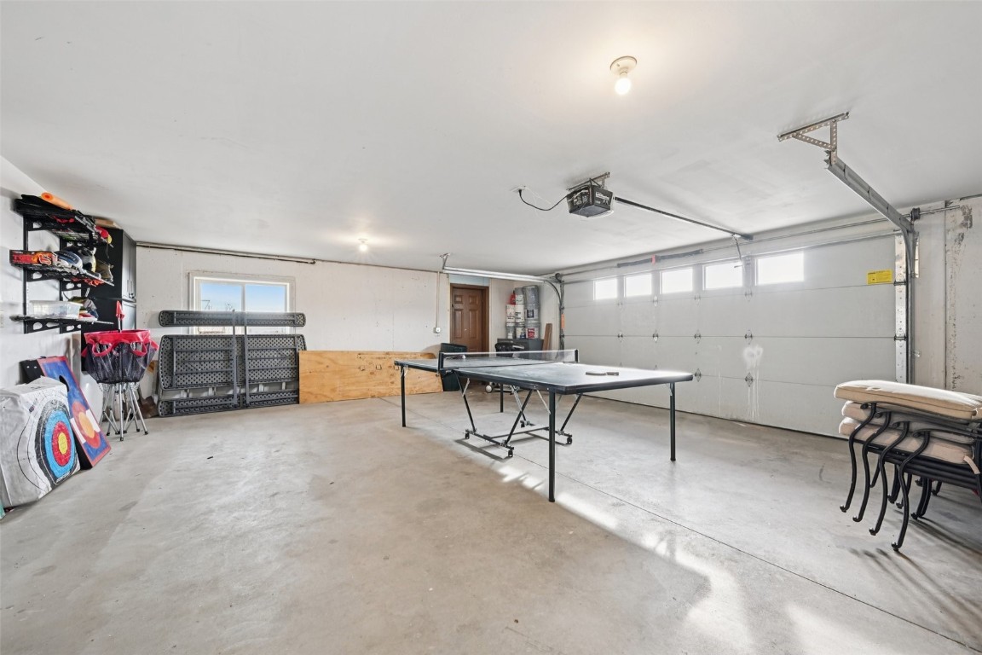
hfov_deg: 104.3
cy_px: 328
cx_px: 491
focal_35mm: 14
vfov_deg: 81.2
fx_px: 382
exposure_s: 1/3.33
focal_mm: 14
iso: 400
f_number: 13
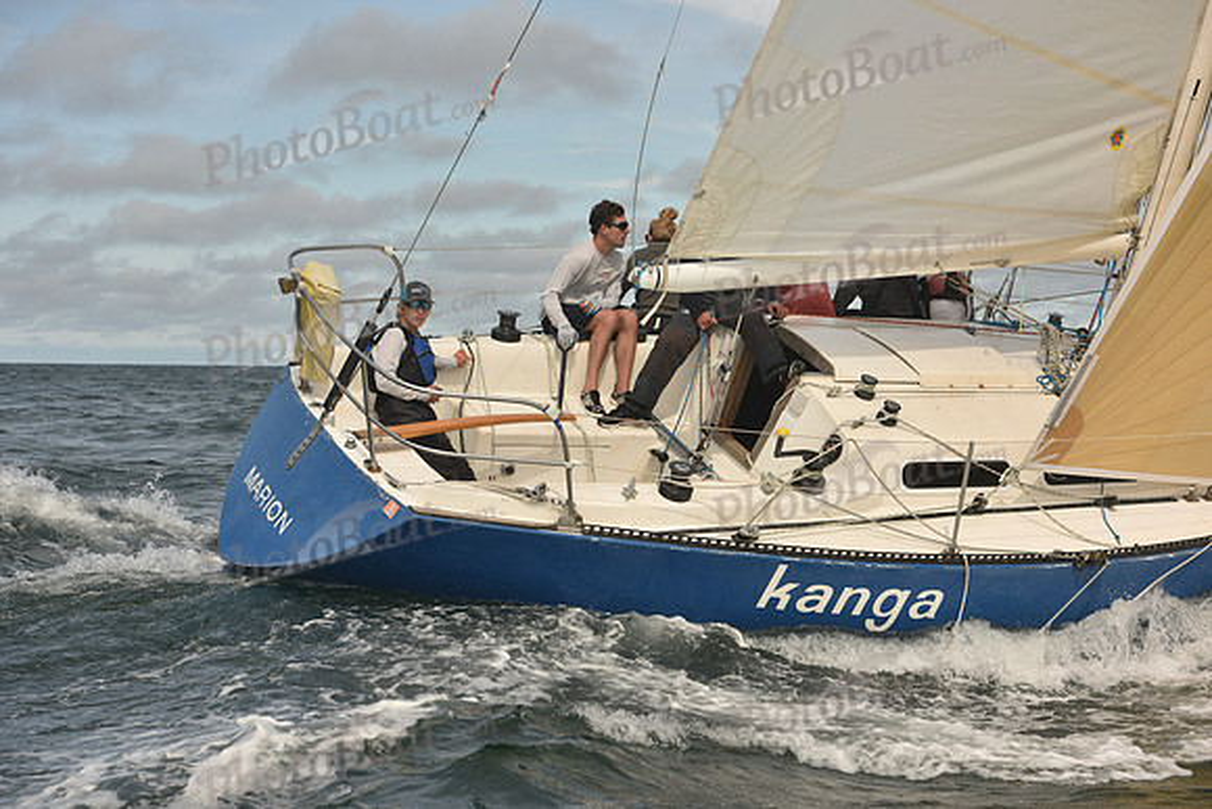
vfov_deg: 19.5
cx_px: 606
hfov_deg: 28.8
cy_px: 404
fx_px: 2357
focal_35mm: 70
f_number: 7.1
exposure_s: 1/1000
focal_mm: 70
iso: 320
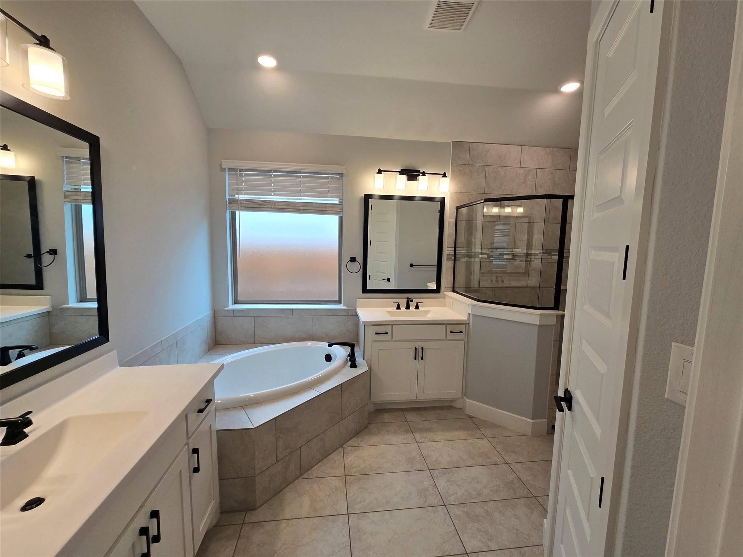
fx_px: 279
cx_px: 372
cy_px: 278
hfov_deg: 106.2
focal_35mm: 13
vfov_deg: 89.9
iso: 50
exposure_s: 1/120
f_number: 2.2
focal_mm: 2.2
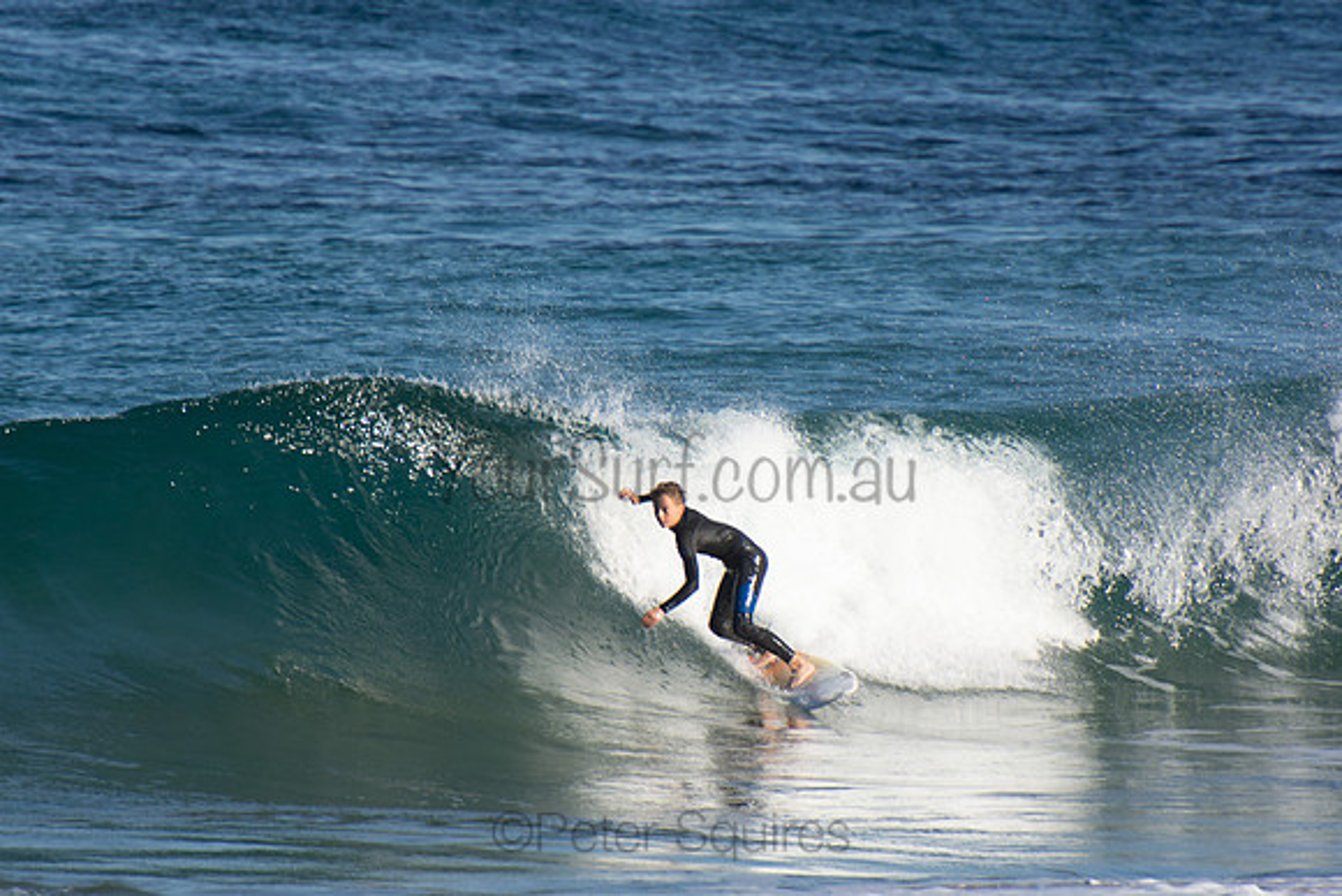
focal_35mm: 600
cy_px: 448
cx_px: 671
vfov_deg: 2.3
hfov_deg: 3.4
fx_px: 22371
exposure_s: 1/1000
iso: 220
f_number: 5.6
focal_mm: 400
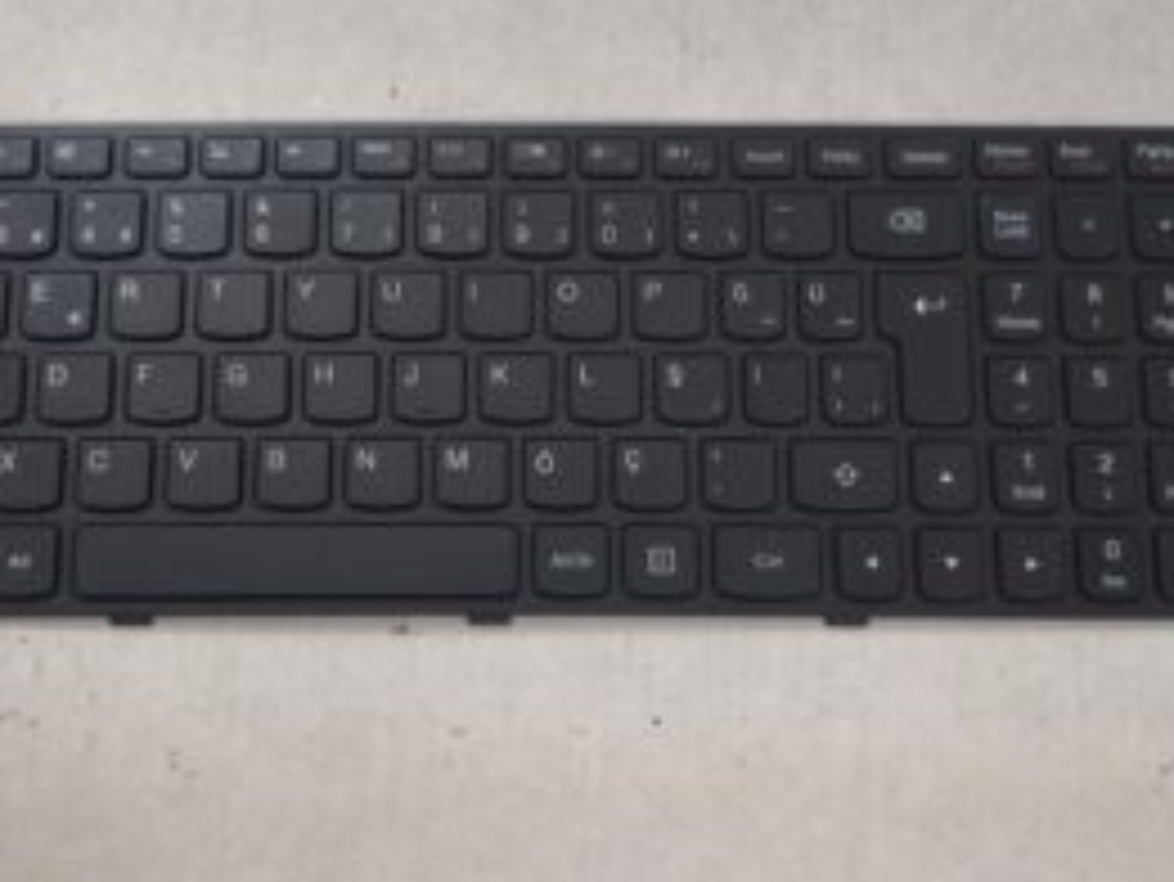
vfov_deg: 30.9
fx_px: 1595
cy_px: 371
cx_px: 526
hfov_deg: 40.4
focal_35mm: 47
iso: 640
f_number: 1.6
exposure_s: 1/50
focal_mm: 6.57
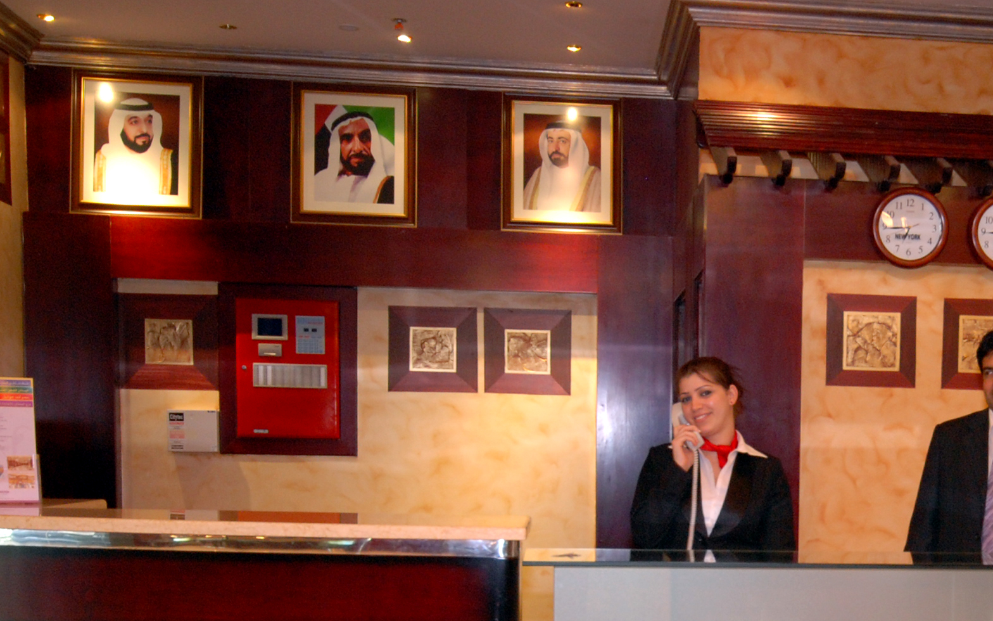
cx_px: 851
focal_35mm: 64
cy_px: 598
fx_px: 1739
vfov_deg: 19.7
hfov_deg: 30.7
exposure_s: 1/20
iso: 400
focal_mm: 17
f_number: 5.6
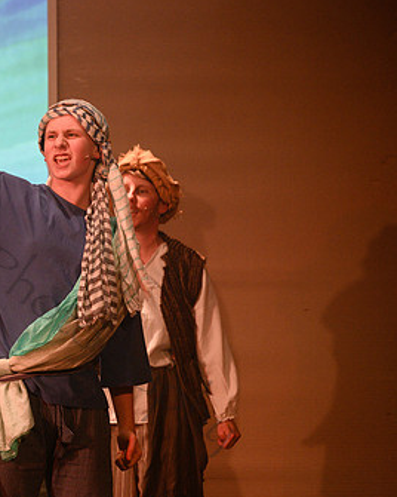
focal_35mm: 347
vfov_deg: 5.6
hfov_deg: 4.4
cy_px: 211
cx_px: -89
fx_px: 5096
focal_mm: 185
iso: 640
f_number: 2.8
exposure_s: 1/320
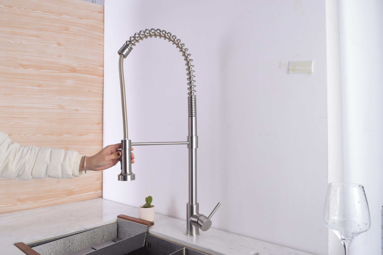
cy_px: 128
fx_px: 319
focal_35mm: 30
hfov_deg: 61.9
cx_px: 192
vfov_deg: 43.6
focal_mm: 20
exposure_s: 1/160
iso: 100
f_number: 8
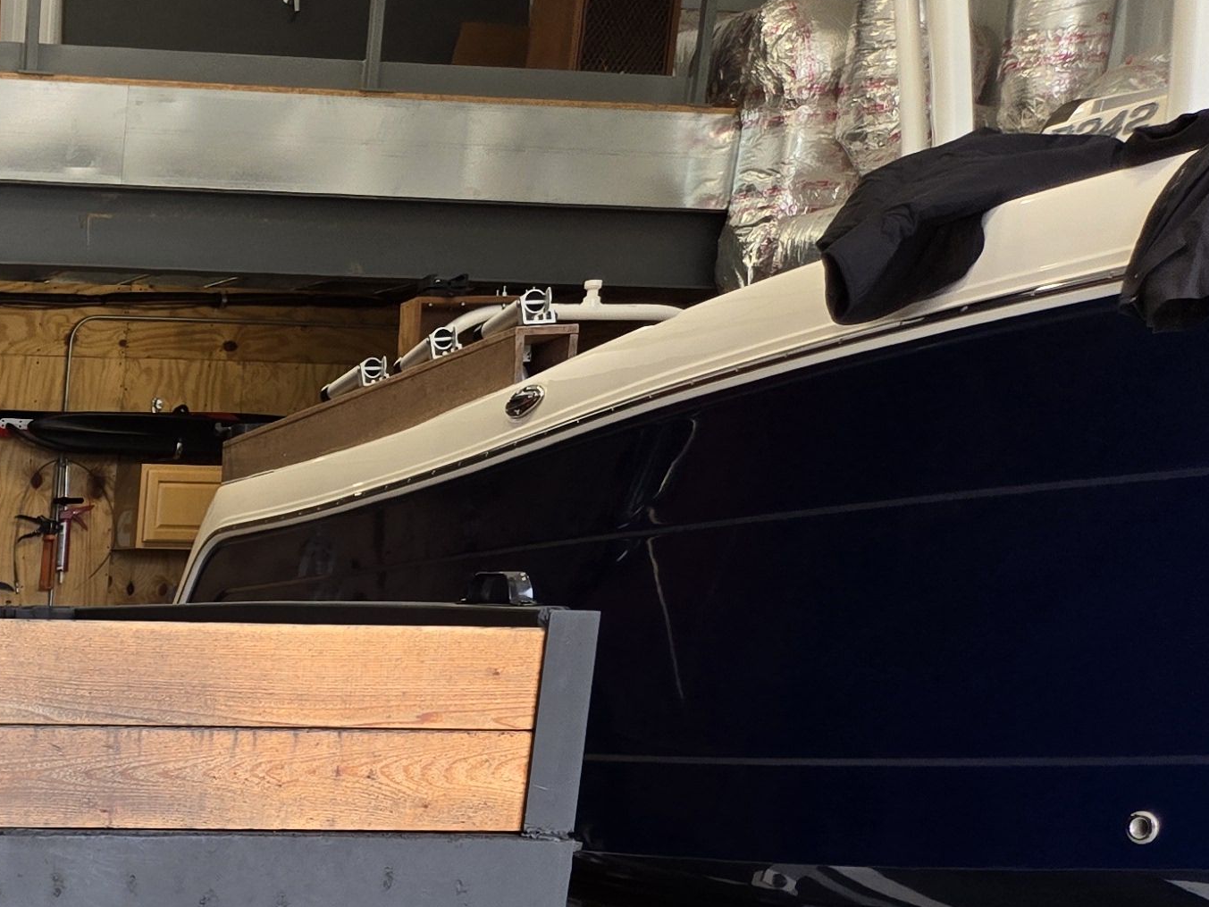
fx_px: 2375
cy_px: 1177
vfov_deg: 19.9
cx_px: -457
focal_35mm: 68
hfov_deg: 24.2
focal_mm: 5.4
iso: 40
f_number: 1.8
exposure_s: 1/180
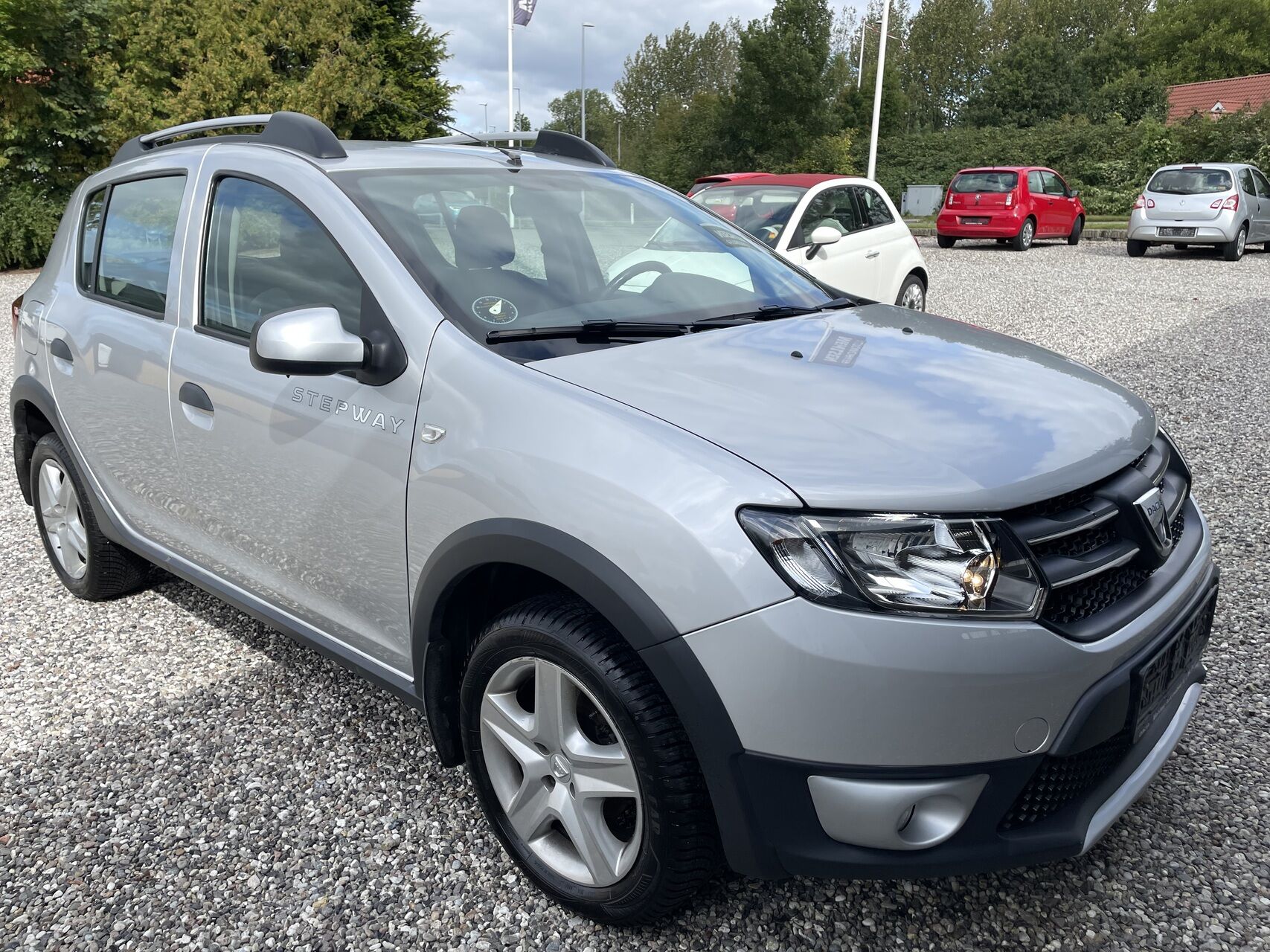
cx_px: 635
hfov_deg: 67.3
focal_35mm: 26
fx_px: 954
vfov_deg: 53.1
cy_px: 476
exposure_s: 1/2212
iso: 32
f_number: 1.6
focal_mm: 4.2
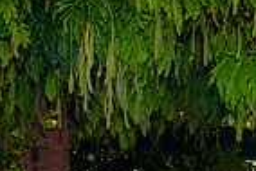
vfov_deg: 12.9
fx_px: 712
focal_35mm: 100
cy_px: 269
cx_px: 364
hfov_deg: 18.5
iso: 200
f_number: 4.5
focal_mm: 24
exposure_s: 1/250
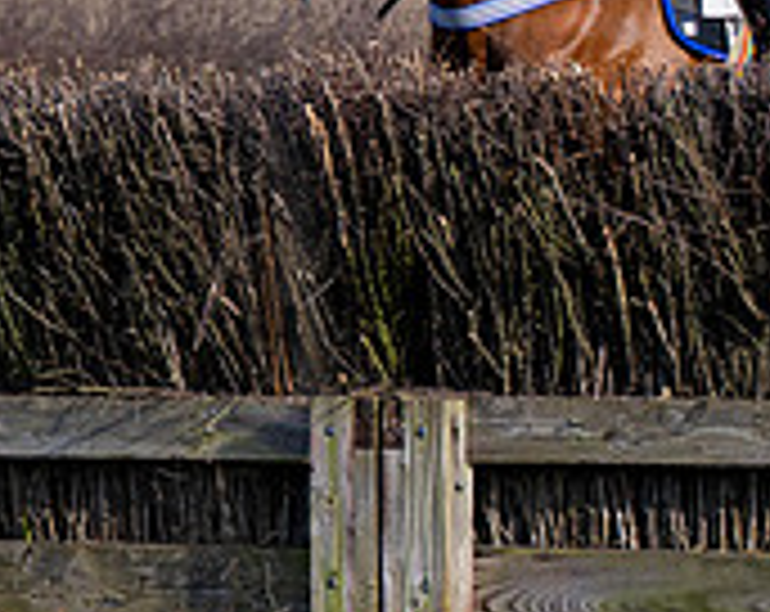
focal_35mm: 410
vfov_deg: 3.8
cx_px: -499
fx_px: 9322
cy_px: 163
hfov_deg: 4.7
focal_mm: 82
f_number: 4
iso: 160
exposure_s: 1/2000
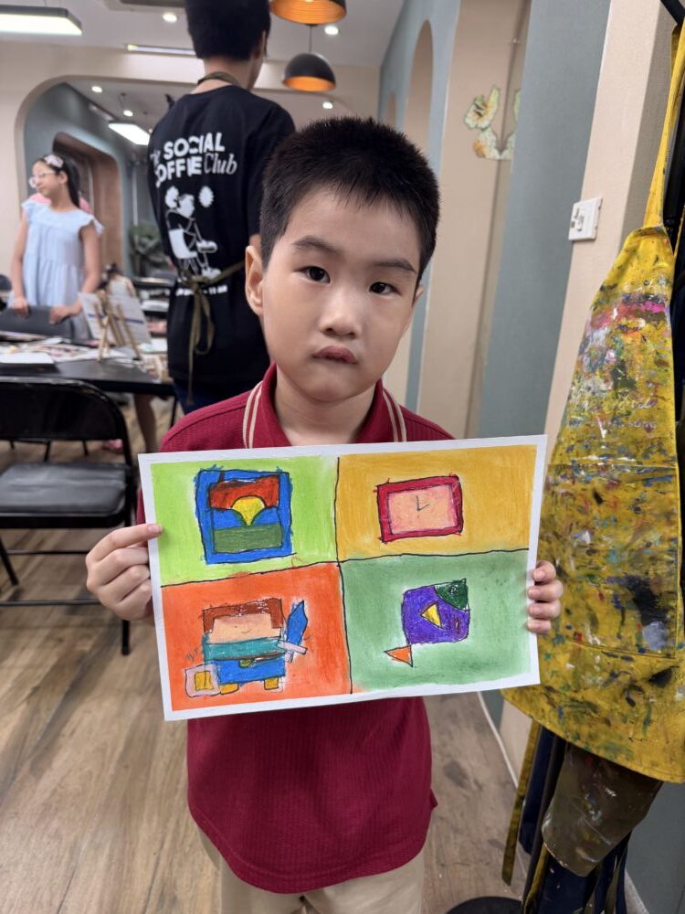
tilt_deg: -17.9
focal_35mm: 24
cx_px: 342
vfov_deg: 71.6
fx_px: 633
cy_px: 457
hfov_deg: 56.8
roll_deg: -2.7
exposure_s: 1/100
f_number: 1.78
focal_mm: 6.76
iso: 125
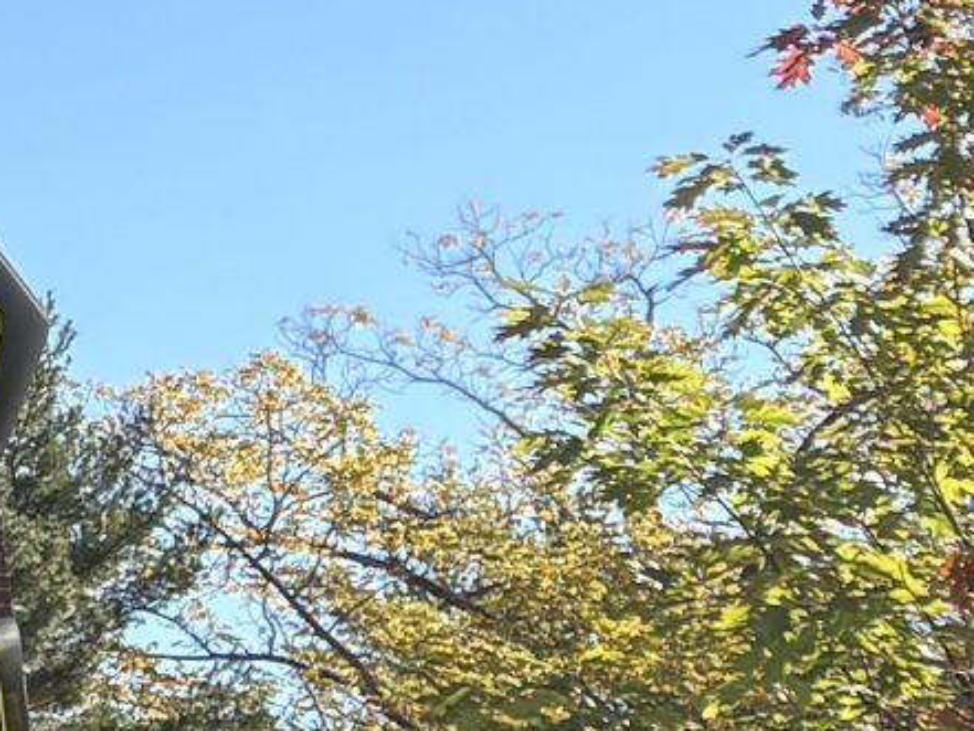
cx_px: -2220
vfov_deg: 8.1
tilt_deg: +15.9
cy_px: -113
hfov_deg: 8.5
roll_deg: +0.5
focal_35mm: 181
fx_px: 5094
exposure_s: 1/1751
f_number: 1.6
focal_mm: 5.96
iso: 50
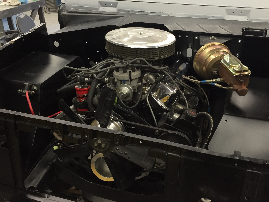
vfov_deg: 38.6
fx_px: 288
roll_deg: -0.3
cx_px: 145
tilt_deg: -24.7
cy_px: 84
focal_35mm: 37
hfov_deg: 50.1
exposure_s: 1/30
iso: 100
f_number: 2.2
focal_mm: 4.15
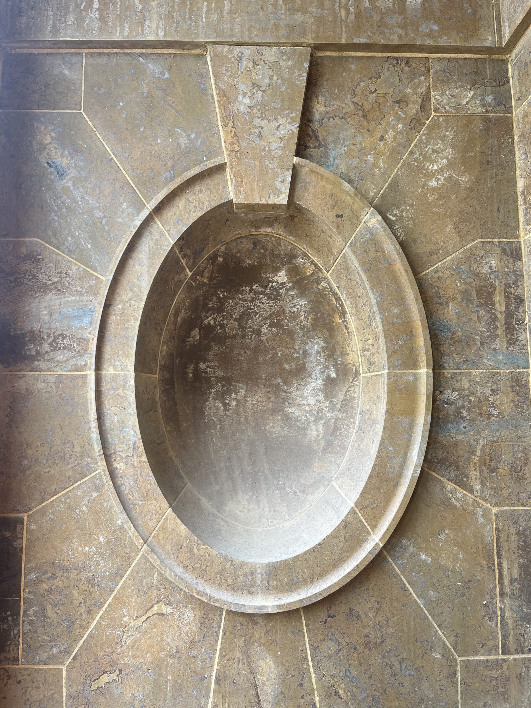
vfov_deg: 67.3
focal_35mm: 26
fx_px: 532
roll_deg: +0.2
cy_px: 354
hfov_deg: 53.1
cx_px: 266
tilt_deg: +7.9
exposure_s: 1/158
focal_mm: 5.1
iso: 50
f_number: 1.6
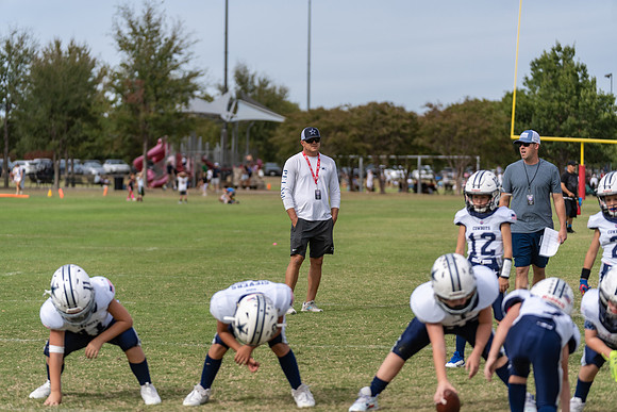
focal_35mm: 117
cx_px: 308
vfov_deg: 11.7
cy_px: 206
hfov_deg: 17.5
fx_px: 2006
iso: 100
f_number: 2.8
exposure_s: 1/2000
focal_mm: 117
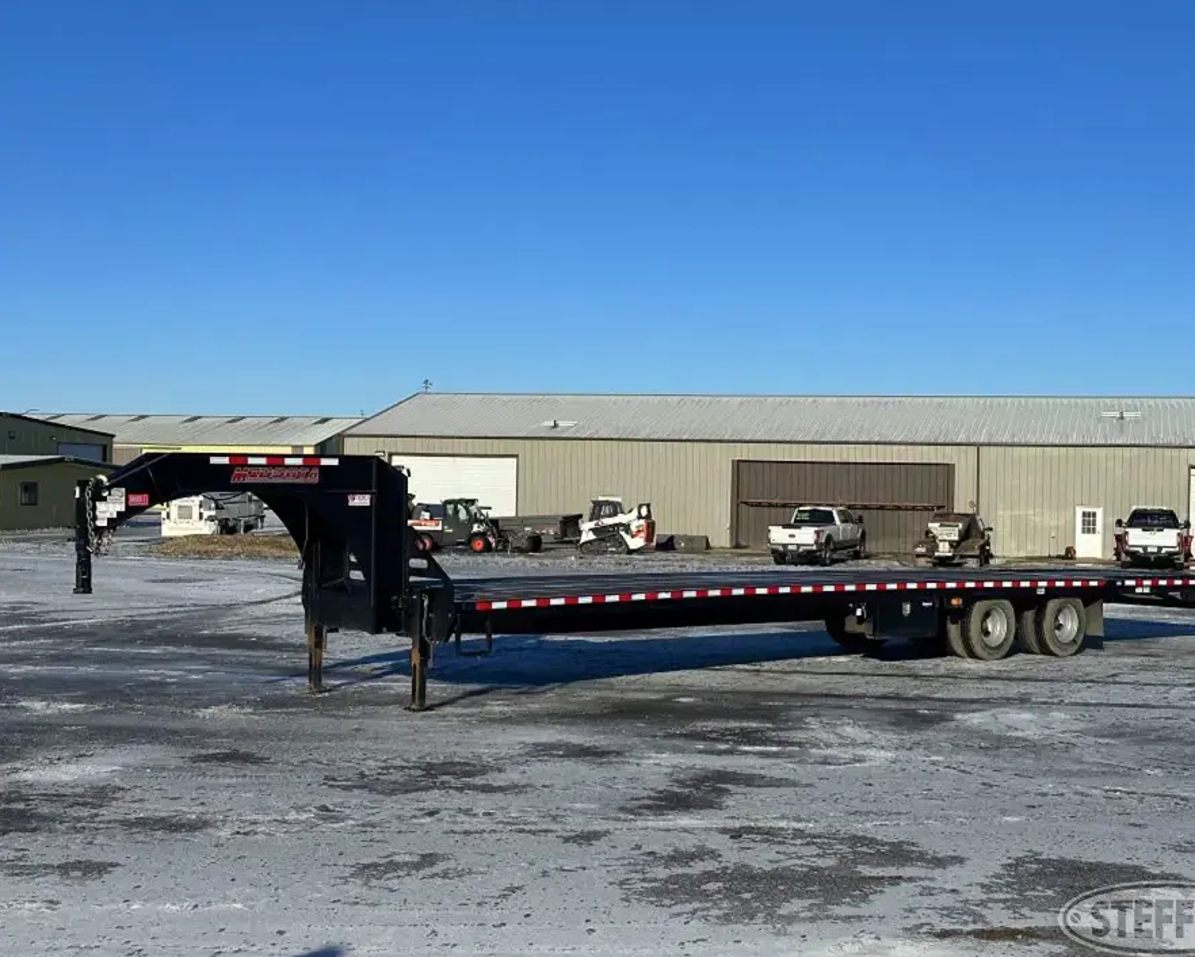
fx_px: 1804
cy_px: 485
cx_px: 648
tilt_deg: +1.0
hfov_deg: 36.6
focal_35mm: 51
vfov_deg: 29.7
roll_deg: -1.7
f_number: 1.78
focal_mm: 6.86
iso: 64
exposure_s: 1/7634
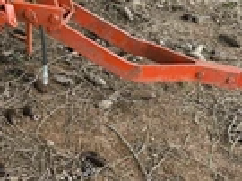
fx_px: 496
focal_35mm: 71
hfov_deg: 25.0
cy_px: 63
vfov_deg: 20.6
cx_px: -39
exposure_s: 1/246
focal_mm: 6.76
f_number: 1.78
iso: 64
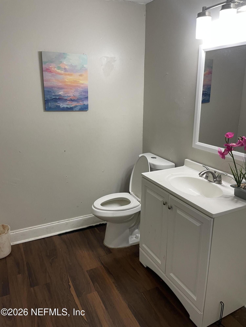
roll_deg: +0.2
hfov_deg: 53.1
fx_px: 246
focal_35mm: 26
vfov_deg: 67.3
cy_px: 164
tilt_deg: -16.1
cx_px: 123
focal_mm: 4.2
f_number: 1.6
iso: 100
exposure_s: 1/60
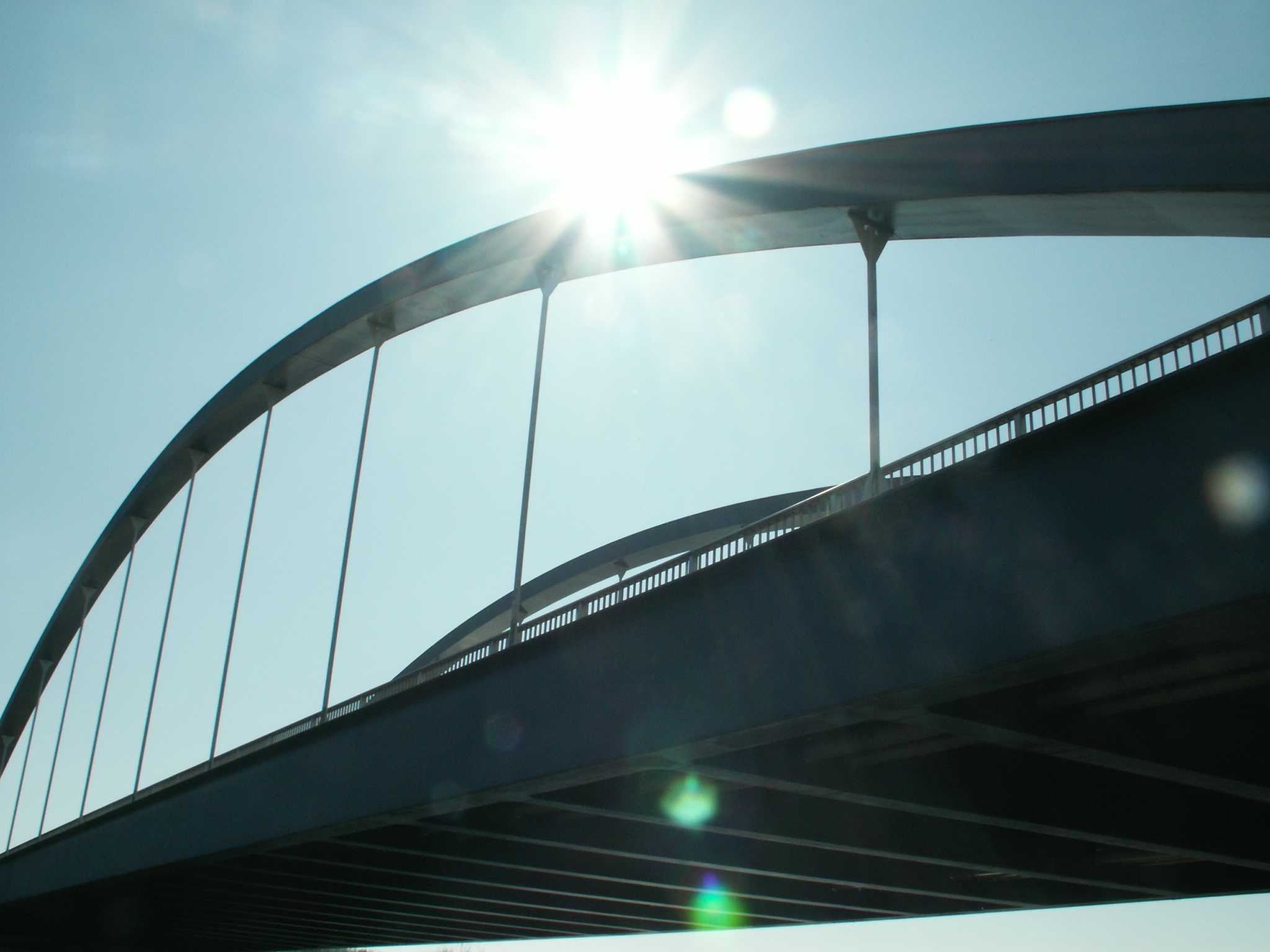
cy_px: 476
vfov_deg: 40.7
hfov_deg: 52.6
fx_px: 1284
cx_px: 635
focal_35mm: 35
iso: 50
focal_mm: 5.86
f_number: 8
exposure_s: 1/400
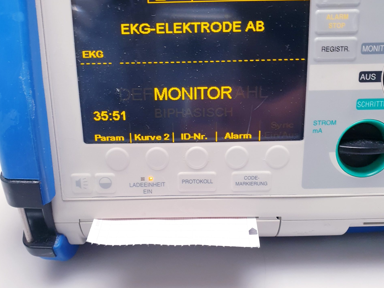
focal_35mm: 35
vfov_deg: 40.7
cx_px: 191
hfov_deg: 52.6
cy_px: 154
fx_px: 388
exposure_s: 1/100
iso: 250
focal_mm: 4.3
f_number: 2.4
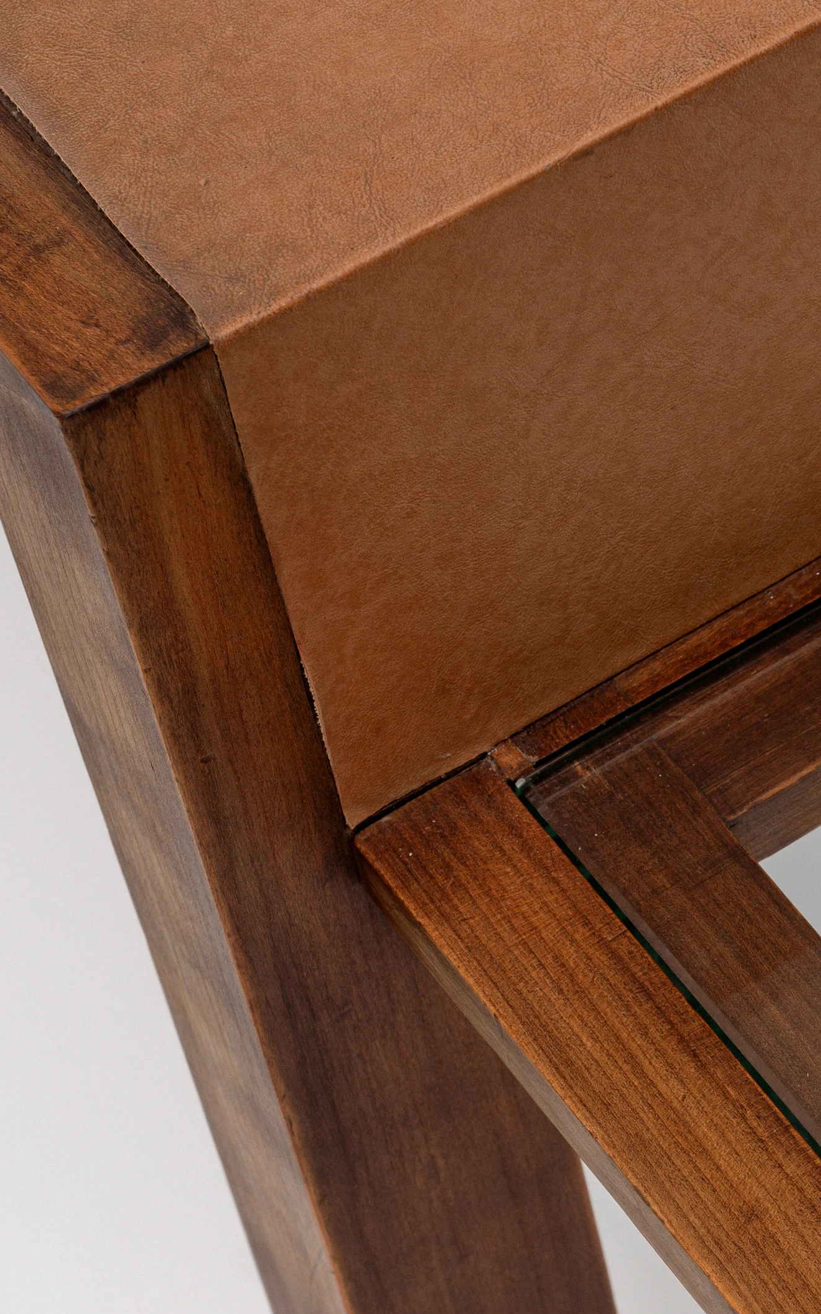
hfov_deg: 9.4
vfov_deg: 15.1
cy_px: 833
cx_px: 979
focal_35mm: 138
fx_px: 4941
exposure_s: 1/80
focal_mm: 50
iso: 250
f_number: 8
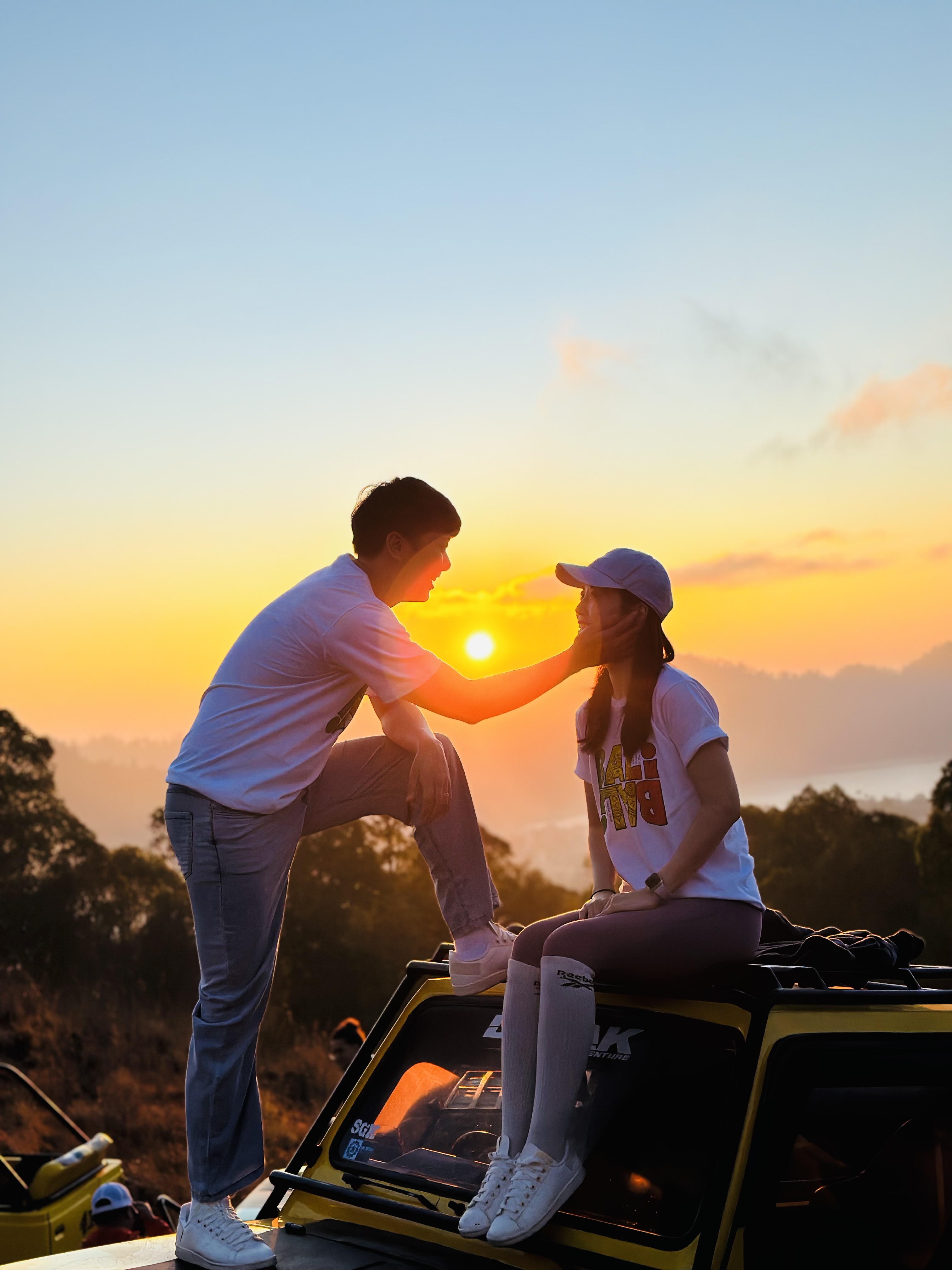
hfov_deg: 30.3
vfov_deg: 39.7
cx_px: 476
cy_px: 635
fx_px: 1760
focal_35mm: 48
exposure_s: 1/4184
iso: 100
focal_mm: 6.86
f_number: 1.78
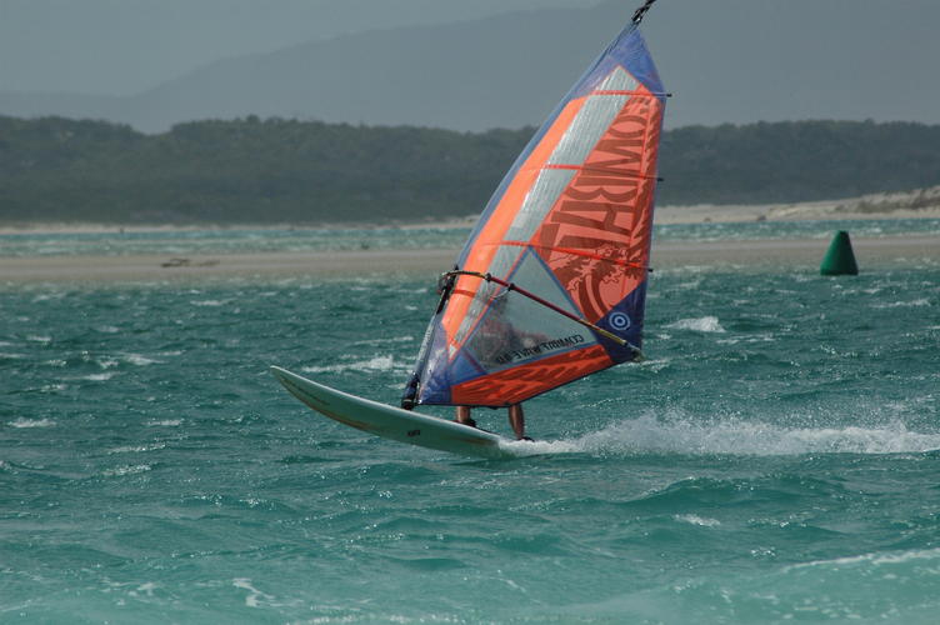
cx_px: 470
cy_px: 312
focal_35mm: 450
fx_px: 11739
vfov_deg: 3.0
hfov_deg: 4.6
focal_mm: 300
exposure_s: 1/3000
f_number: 8
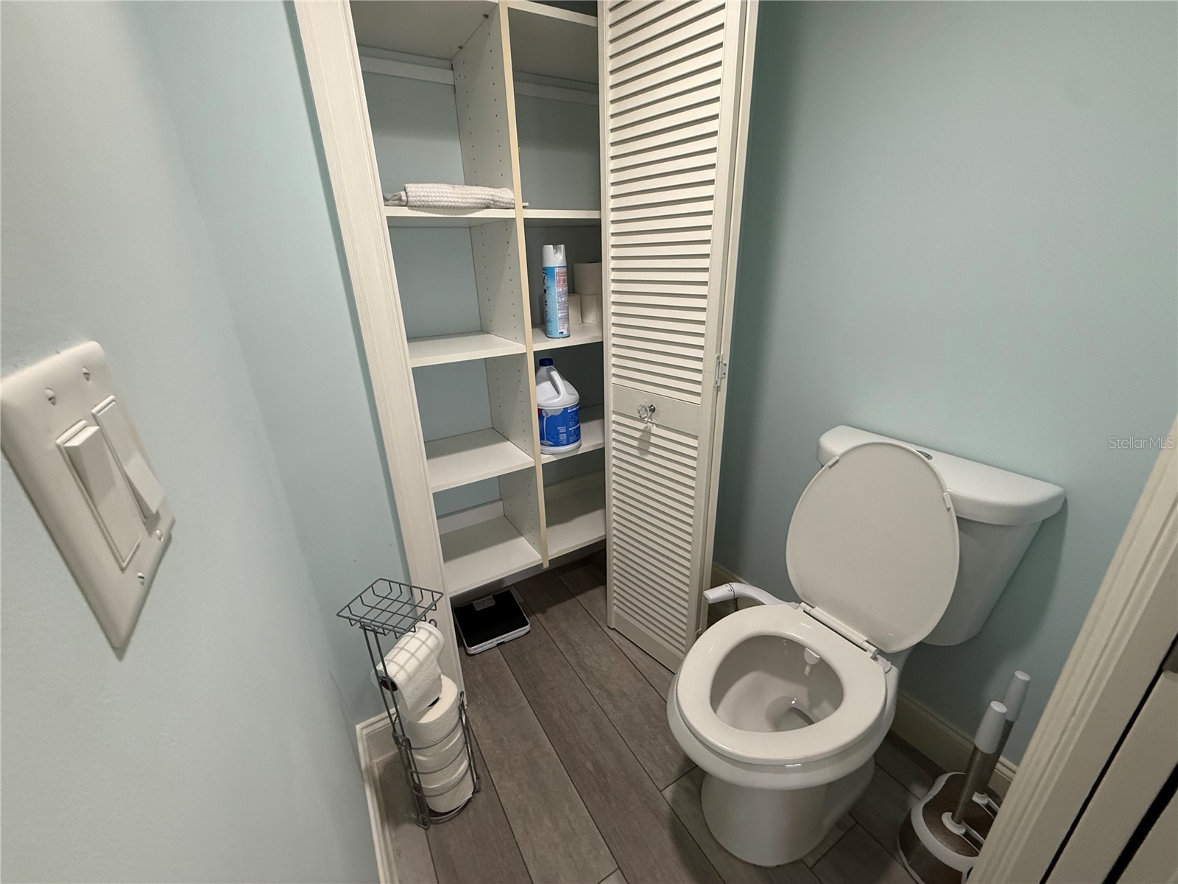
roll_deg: +1.5
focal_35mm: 14
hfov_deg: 102.1
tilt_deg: -21.2
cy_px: 442
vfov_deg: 85.7
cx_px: 589
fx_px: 476
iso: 320
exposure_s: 1/120
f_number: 2.2
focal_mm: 2.22
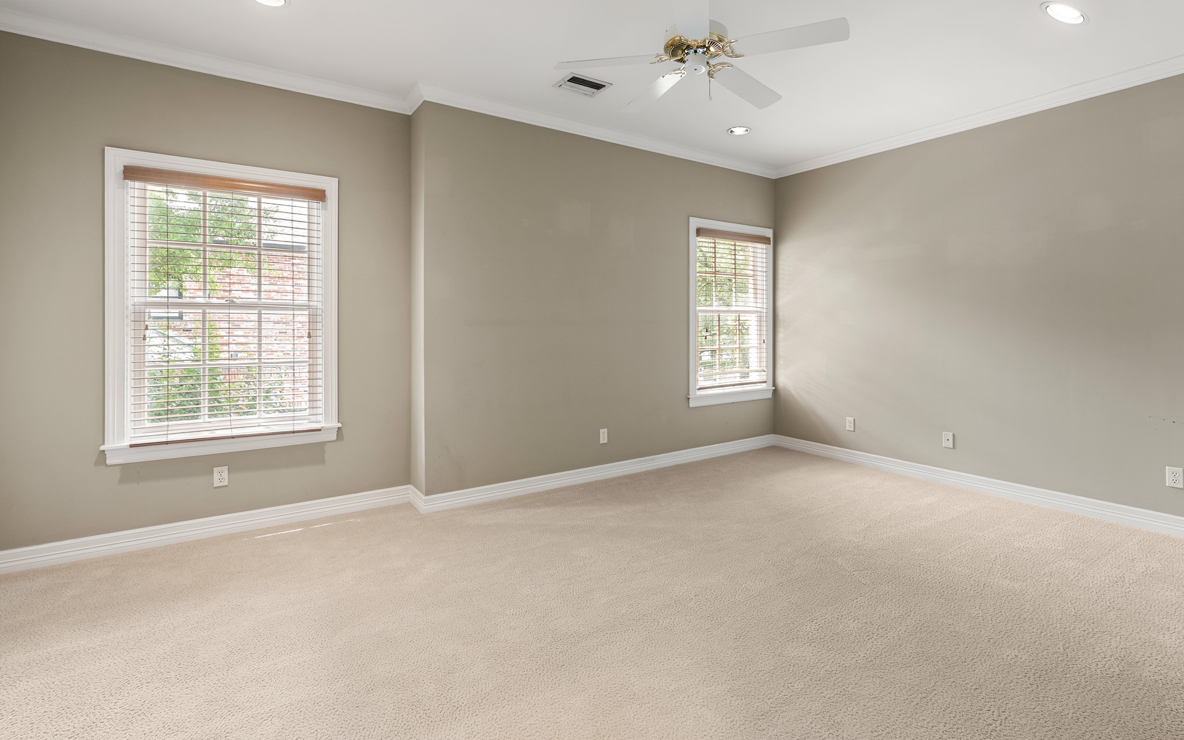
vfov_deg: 67.8
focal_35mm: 17
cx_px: 616
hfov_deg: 94.3
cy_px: 331
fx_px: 549
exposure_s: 1/6
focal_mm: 16
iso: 100
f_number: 5.6
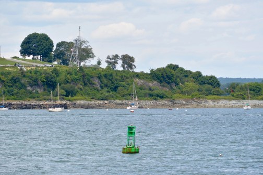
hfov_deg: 6.9
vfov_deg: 4.6
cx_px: 132
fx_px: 2170
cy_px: 88
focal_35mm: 297
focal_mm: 110
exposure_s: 1/800
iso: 180
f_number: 5.6
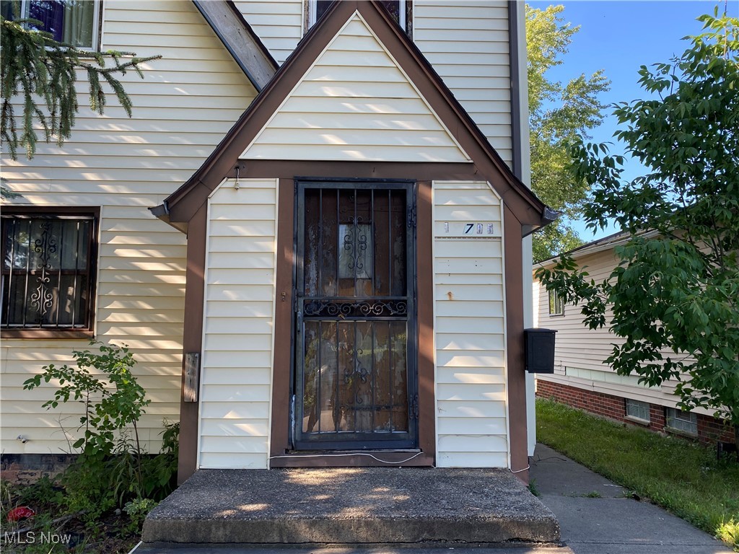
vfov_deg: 53.1
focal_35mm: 26
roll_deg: -0.5
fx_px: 555
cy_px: 277
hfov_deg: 67.3
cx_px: 370
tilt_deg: +5.5
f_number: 1.8
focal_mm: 4.25
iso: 32
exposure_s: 1/266
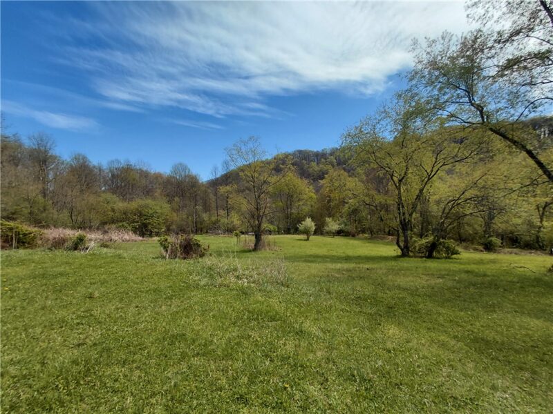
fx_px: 256
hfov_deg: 94.5
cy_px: 207
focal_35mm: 16
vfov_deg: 78.1
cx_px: 276
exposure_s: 1/1836
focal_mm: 1.64
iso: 40
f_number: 2.2
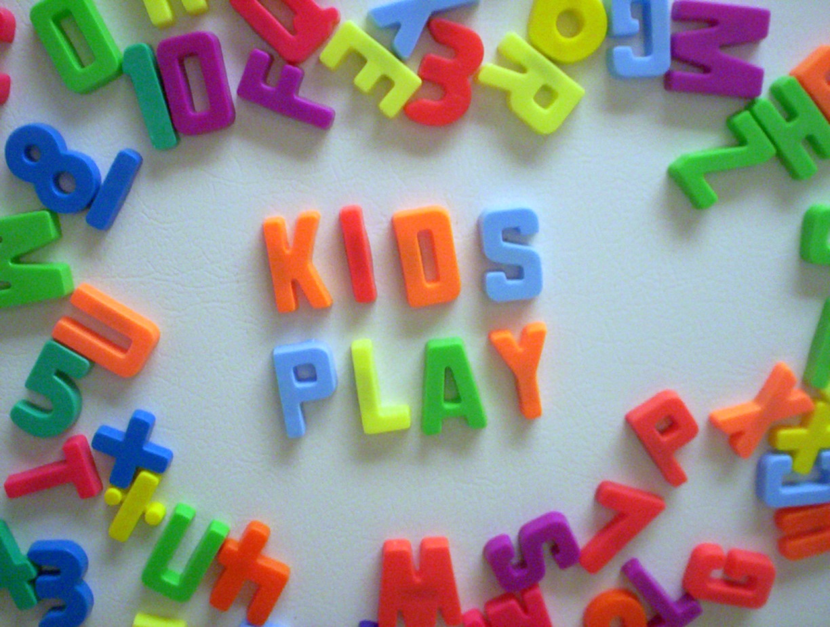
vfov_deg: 37.9
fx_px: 913
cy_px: 314
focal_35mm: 38
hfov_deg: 48.9
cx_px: 415
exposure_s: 1/8
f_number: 4.5
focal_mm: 4.99
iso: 200
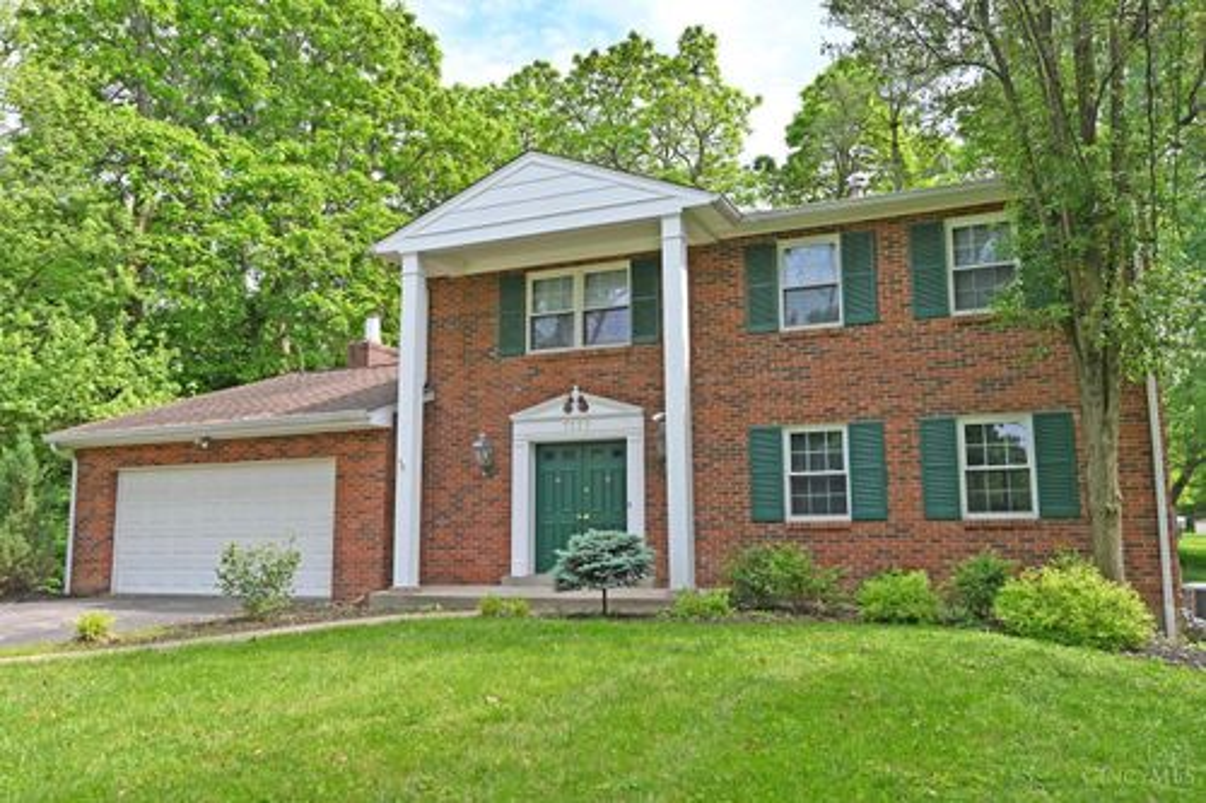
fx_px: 921
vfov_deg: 47.1
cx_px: 603
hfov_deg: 66.4
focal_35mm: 28
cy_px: 402
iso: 110
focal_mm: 27.5
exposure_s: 1/250
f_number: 5.6
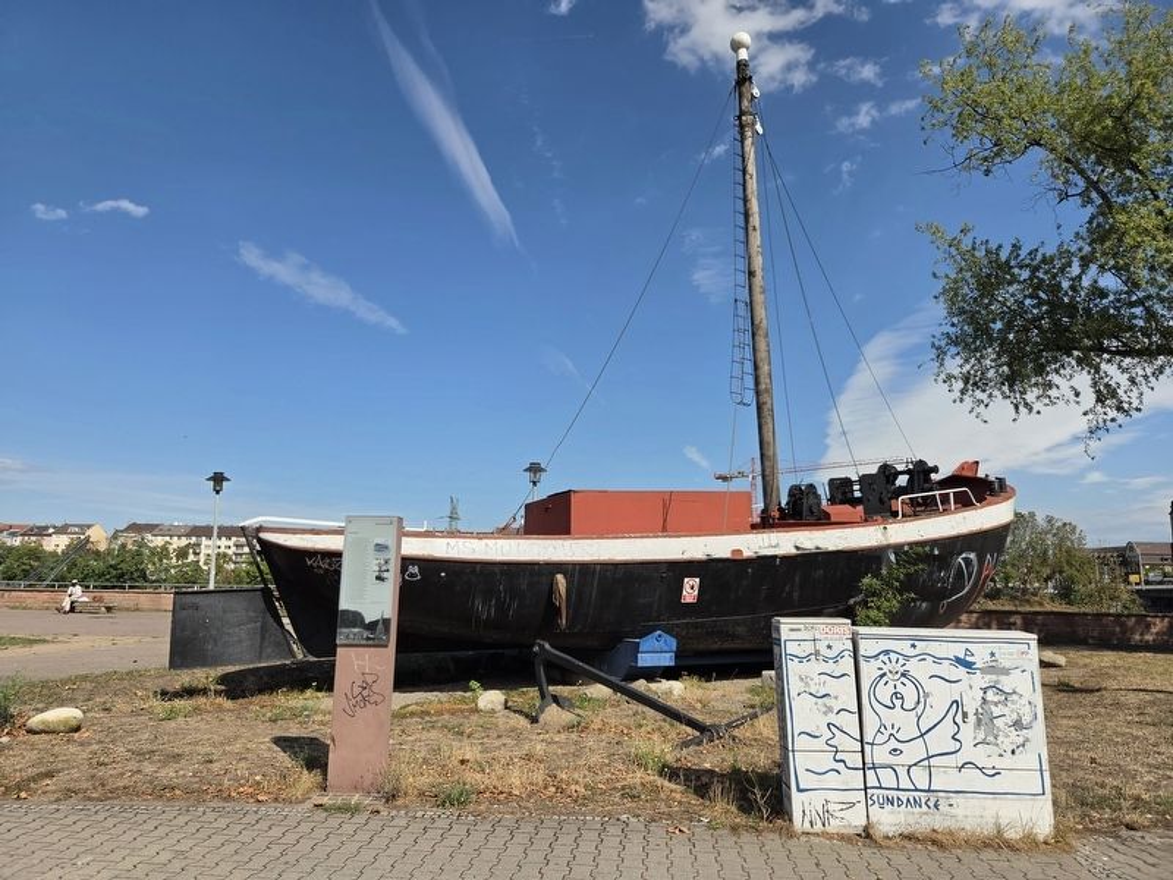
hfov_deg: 73.9
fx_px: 779
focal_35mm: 23
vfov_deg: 58.9
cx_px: 586
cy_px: 440
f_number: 1.8
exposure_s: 1/6615
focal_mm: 5.4
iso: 80
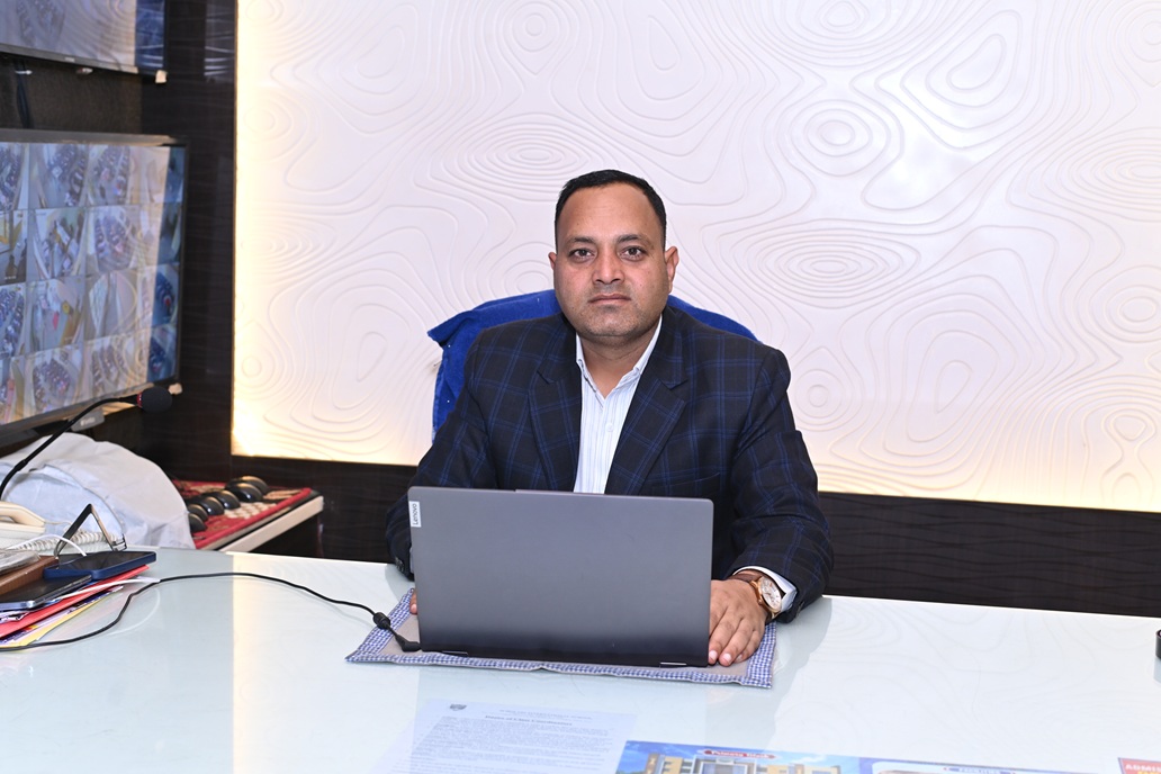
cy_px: 387
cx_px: 580
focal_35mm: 50
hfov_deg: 39.6
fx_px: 1612
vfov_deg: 27.0
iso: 800
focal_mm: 50
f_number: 5
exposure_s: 1/80
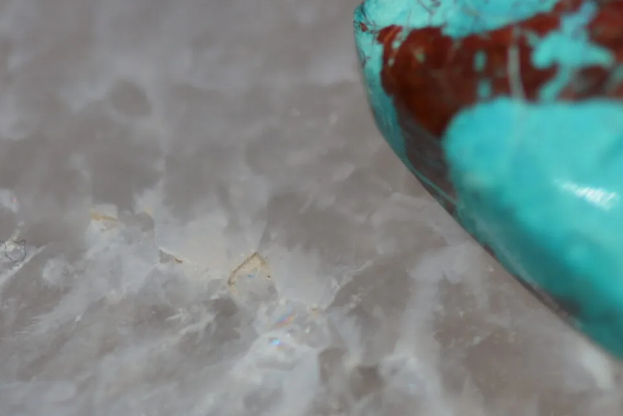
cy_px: 95
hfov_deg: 4.9
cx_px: 800
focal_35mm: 417
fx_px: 7225
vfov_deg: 3.3
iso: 180
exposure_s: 1/60
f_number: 4.2
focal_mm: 105
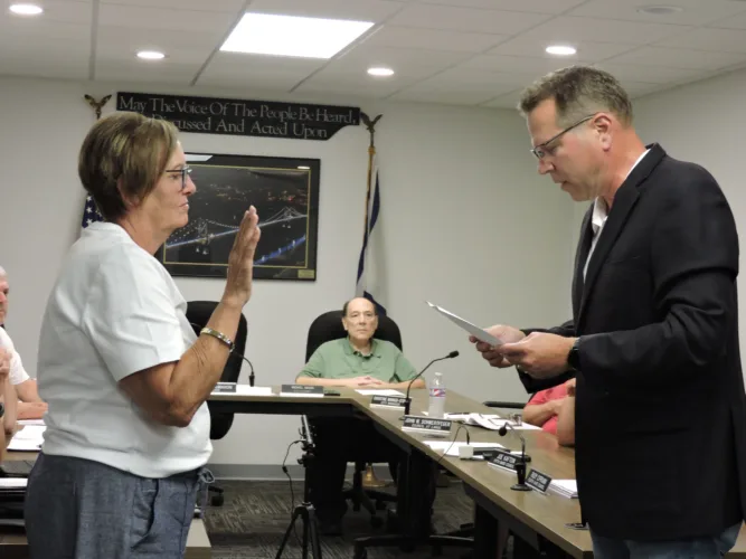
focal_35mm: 70
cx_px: 373
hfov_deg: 27.8
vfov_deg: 21.0
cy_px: 280
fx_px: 1508
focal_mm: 12.5
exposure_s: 1/25
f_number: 3.9
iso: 400
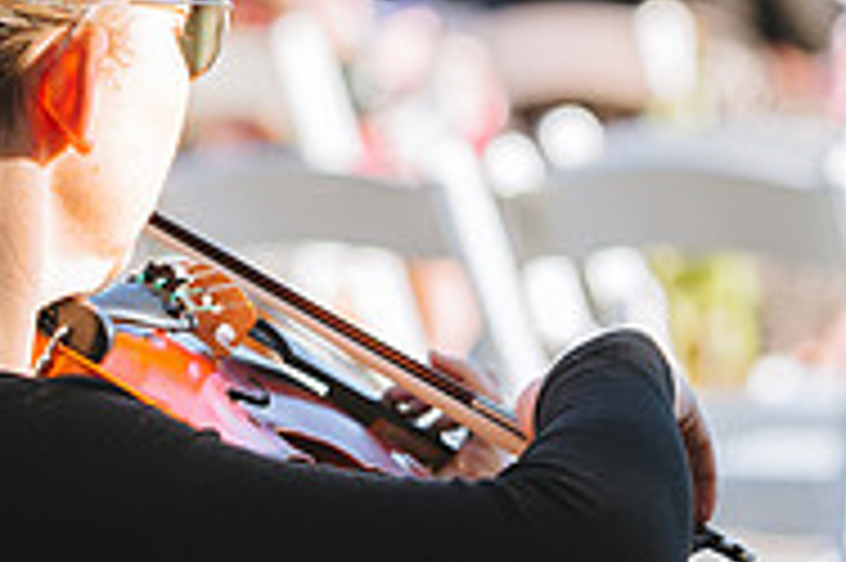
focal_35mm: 377
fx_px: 8852
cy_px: 241
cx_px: 756
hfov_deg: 5.5
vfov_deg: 3.6
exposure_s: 1/500
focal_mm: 116
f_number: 4.5
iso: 200
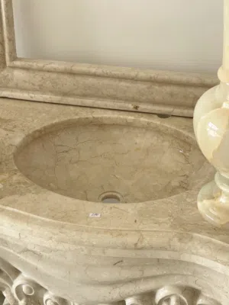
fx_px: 565
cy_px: 152
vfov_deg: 30.3
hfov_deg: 22.9
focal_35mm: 64
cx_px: 114
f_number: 2.2
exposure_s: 1/205
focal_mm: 7.5
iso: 25
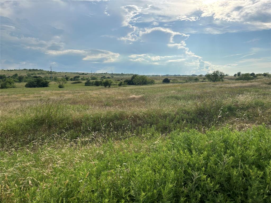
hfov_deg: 67.3
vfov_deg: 53.1
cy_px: 102
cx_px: 136
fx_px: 204
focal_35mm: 26
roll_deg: -0.7
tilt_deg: -6.3
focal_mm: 5.7
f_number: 1.5
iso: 50
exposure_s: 1/8696
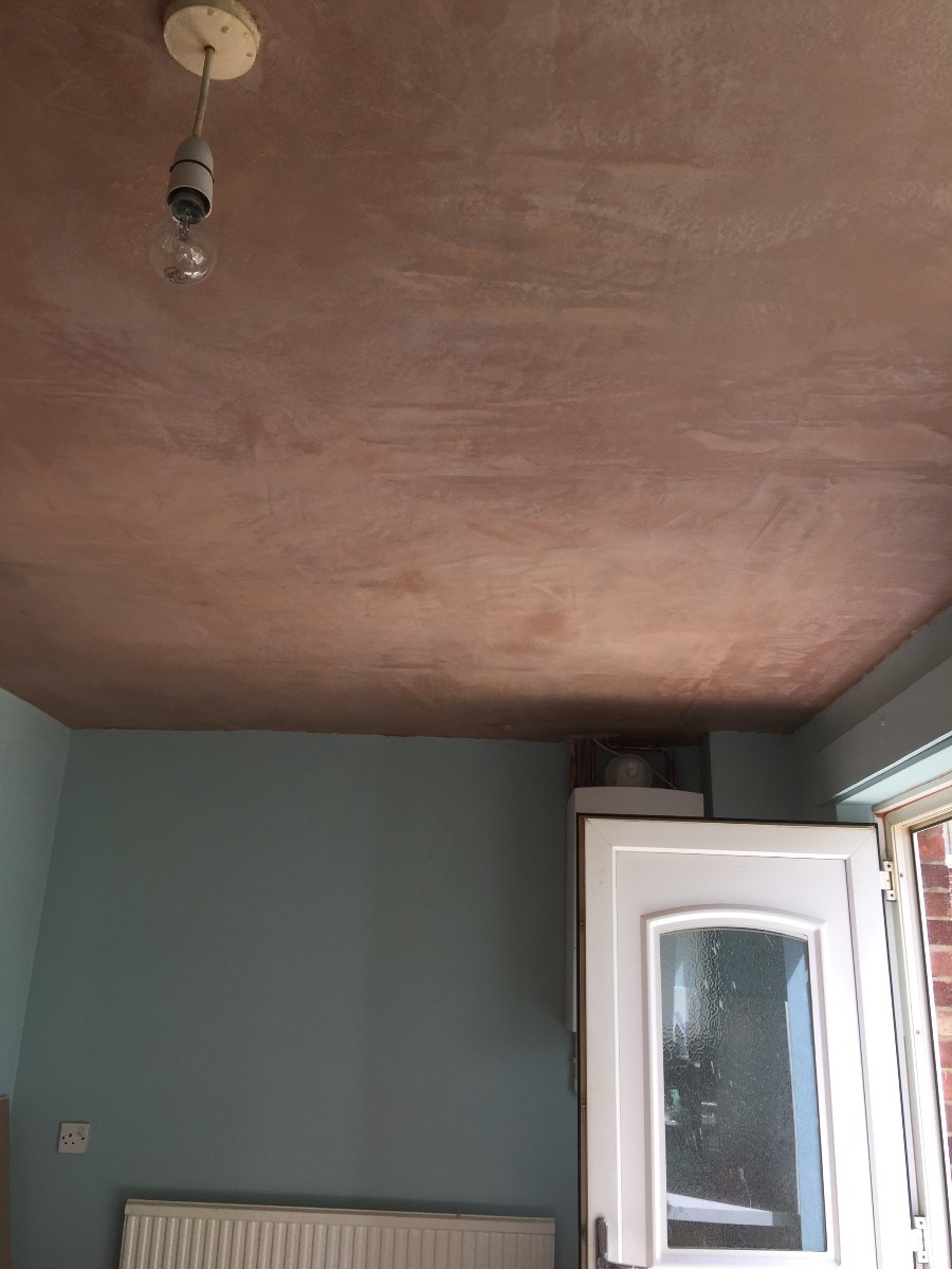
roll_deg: -1.6
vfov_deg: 61.7
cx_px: 476
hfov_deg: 48.2
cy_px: 634
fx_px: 1063
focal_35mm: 29
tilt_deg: +18.8
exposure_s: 1/129
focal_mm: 4.15
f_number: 2.2
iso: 32
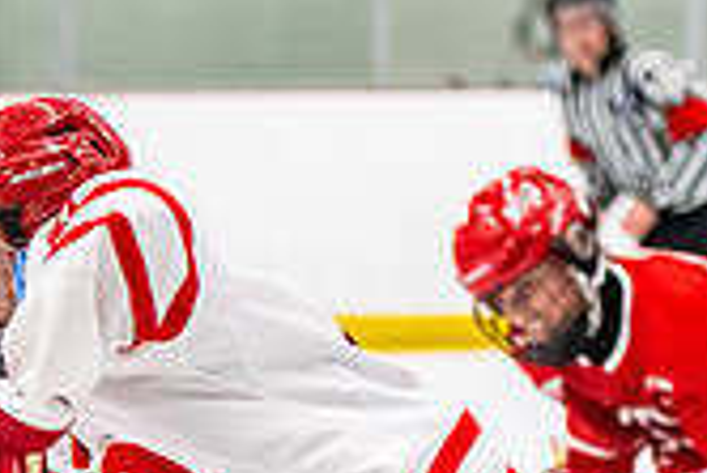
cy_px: 689
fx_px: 7312
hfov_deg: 5.5
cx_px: 136
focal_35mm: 372
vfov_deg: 3.7
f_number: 2.8
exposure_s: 1/800
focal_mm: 85
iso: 4000
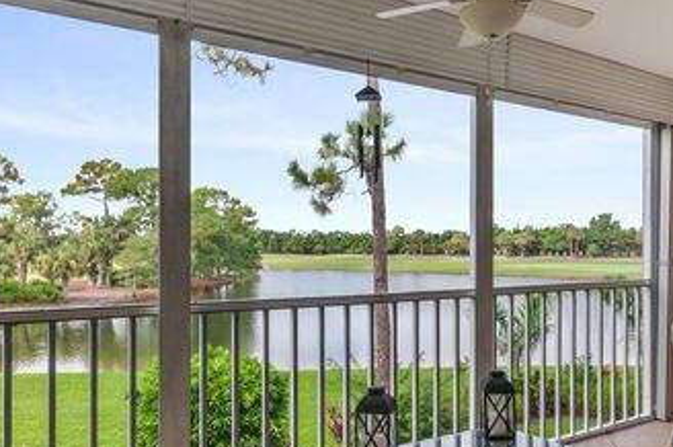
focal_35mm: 32
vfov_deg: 40.6
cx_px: 365
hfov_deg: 58.7
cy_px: 291
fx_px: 598
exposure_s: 1/40
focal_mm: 14
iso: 200
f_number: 8
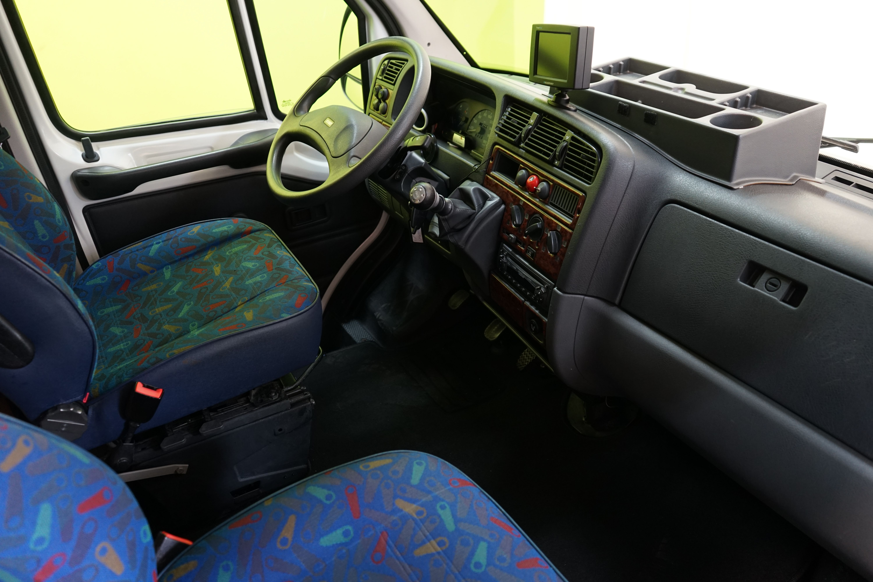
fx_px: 679
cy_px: 291
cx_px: 436
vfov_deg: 46.4
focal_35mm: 28
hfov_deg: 65.5
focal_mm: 28
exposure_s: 1/30
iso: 1000
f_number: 3.5
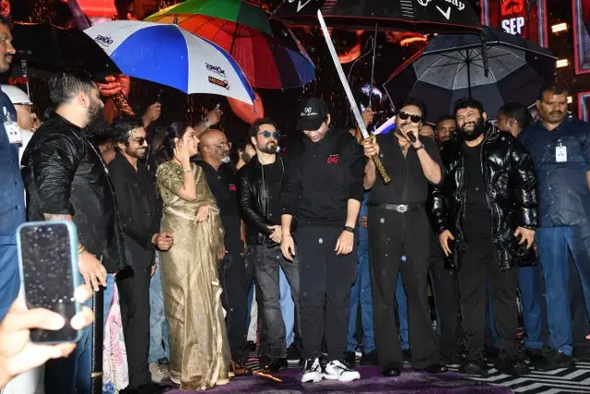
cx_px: 295
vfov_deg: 30.5
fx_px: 721
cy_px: 197
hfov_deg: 44.5
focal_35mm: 44
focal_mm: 44
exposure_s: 1/125
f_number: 9
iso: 1600
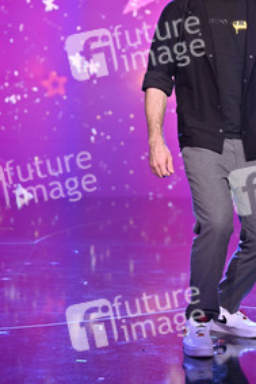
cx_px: 175
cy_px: 116
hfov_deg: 12.8
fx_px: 1143
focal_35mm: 107
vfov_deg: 19.0
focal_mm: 76
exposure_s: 1/250
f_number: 2.8
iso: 640
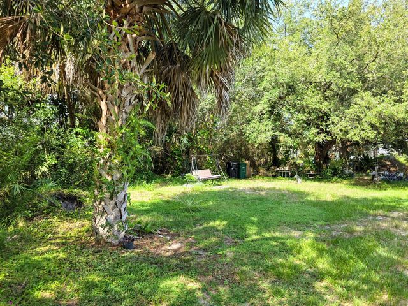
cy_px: 153
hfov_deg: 73.9
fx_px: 271
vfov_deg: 58.9
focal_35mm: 23
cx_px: 204
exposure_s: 1/359
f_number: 1.7
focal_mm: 6.3
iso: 50
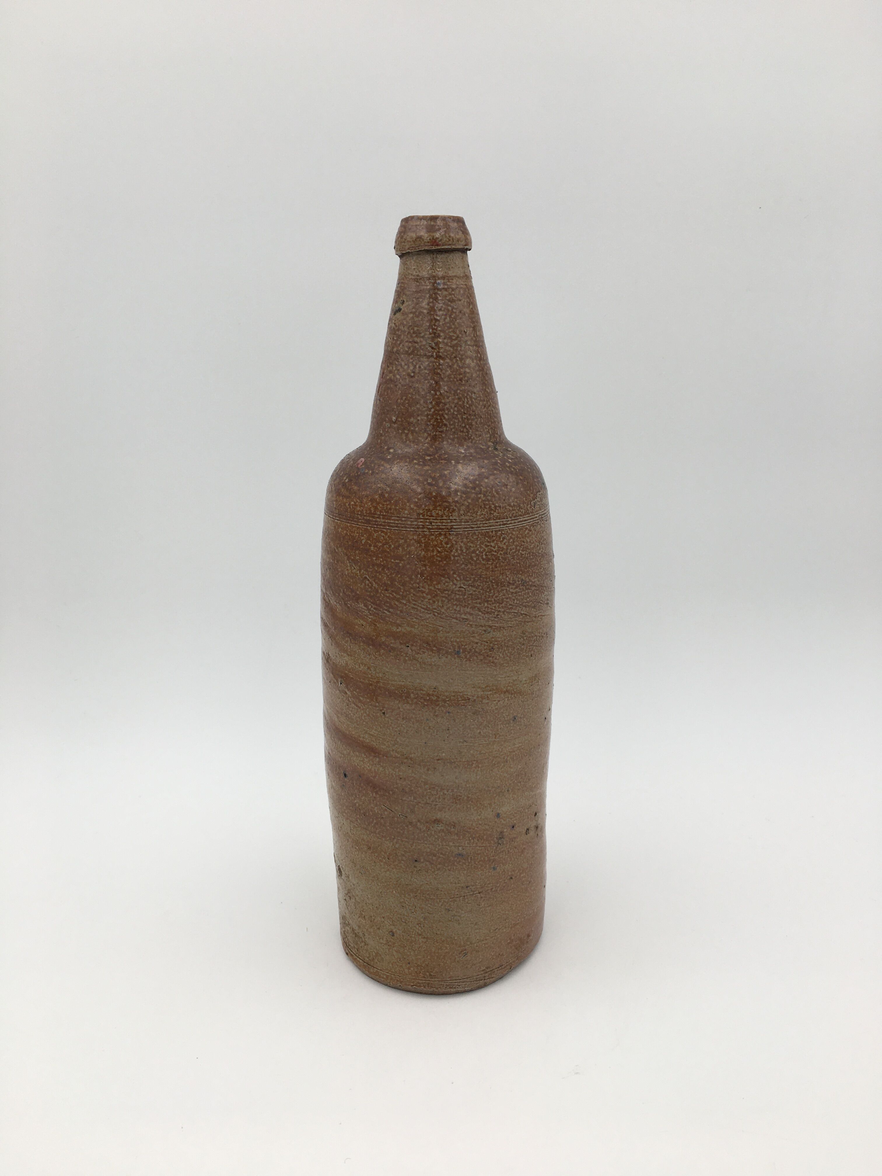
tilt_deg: -16.1
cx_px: 441
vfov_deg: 61.7
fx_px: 985
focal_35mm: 29
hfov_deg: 48.2
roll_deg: +1.3
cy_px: 588
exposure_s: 1/181
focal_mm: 4.15
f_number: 2.2
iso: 25
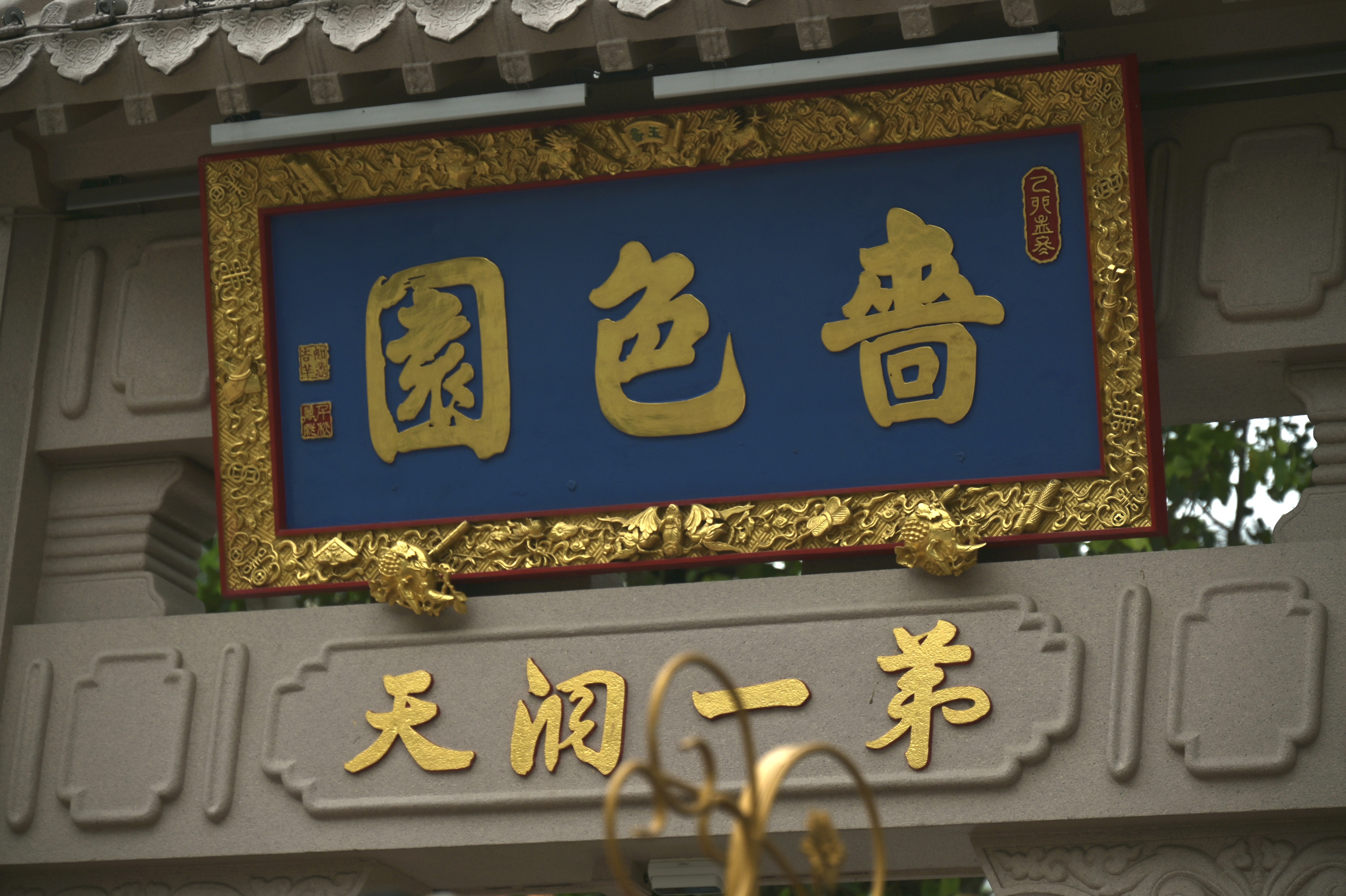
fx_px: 5606
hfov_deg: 13.7
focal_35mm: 150
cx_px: 673
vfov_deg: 9.1
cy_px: 448
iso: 100
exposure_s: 1/200
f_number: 6.3
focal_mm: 150
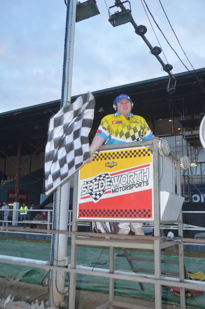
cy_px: 154
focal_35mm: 33
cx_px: 102
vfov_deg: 57.3
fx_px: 283
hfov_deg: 39.8
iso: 400
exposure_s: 1/160
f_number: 3.8
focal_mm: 22
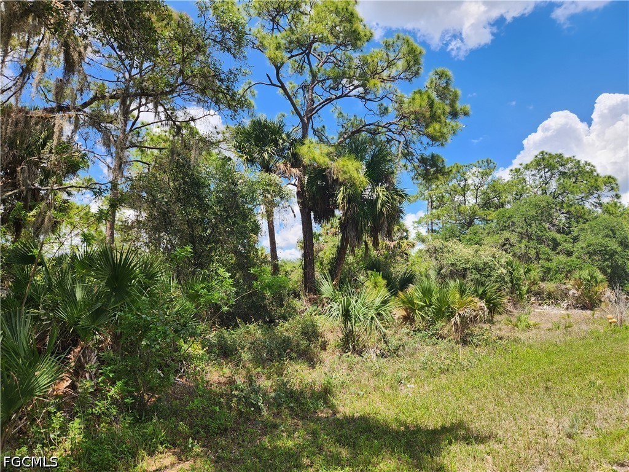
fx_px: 418
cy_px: 236
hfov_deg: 73.9
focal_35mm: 23
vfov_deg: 58.9
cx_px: 314
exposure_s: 1/942
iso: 20
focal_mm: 5.4
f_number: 1.8
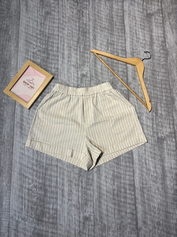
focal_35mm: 26
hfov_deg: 53.1
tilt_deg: -79.5
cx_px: 88
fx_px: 177
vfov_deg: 67.3
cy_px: 118
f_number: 1.6
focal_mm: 5.96
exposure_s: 1/121
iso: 50
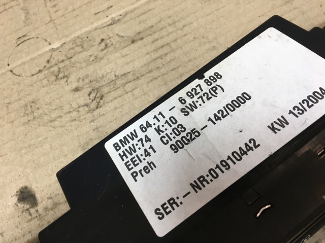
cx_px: 162
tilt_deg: -66.5
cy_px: 122
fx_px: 272
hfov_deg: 61.7
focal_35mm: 29
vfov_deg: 48.2
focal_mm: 4.15
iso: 40
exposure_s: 1/33
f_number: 2.2
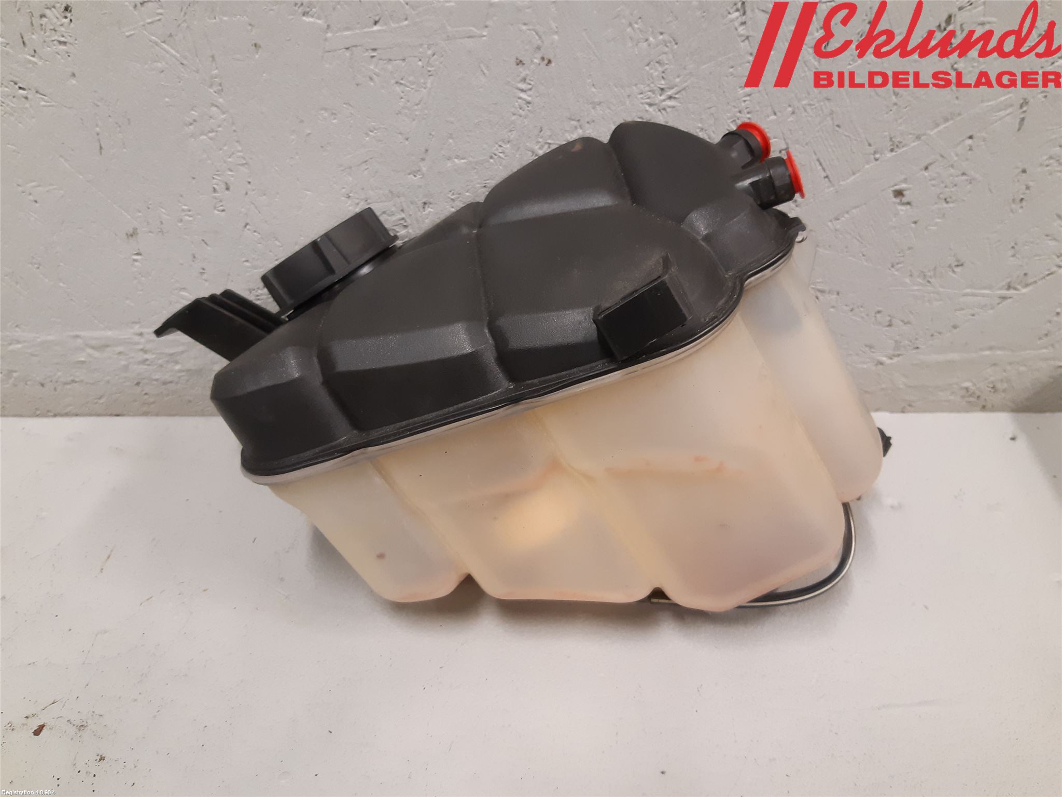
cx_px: 531
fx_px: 798
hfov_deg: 67.3
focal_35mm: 26
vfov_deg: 53.1
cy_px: 398
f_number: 1.7
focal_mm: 3.93
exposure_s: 1/50
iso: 200
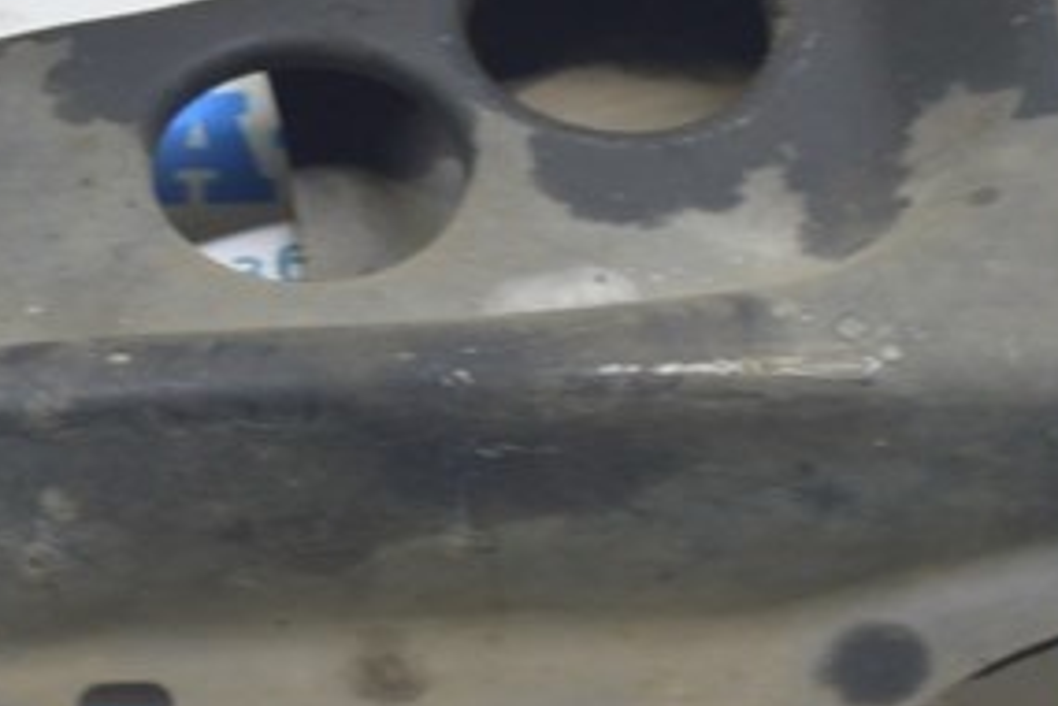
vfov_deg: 8.2
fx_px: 4901
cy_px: 106
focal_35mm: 167
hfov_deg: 12.3
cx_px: 208
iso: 400
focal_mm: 31
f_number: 5.6
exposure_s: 1/20
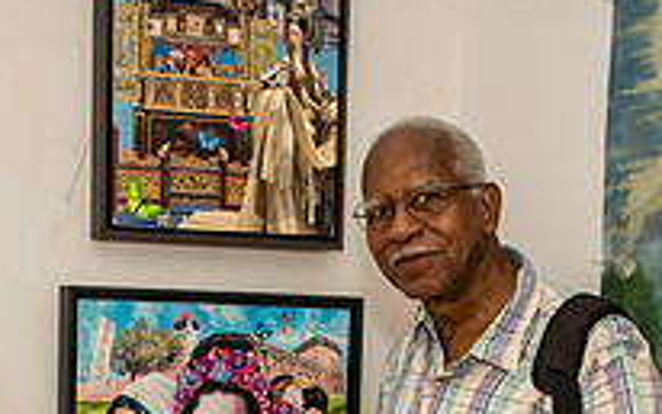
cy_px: 477
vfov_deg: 18.1
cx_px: 283
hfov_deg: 29.7
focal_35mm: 69
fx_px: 1246
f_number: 4.5
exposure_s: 1/200
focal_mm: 24
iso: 800
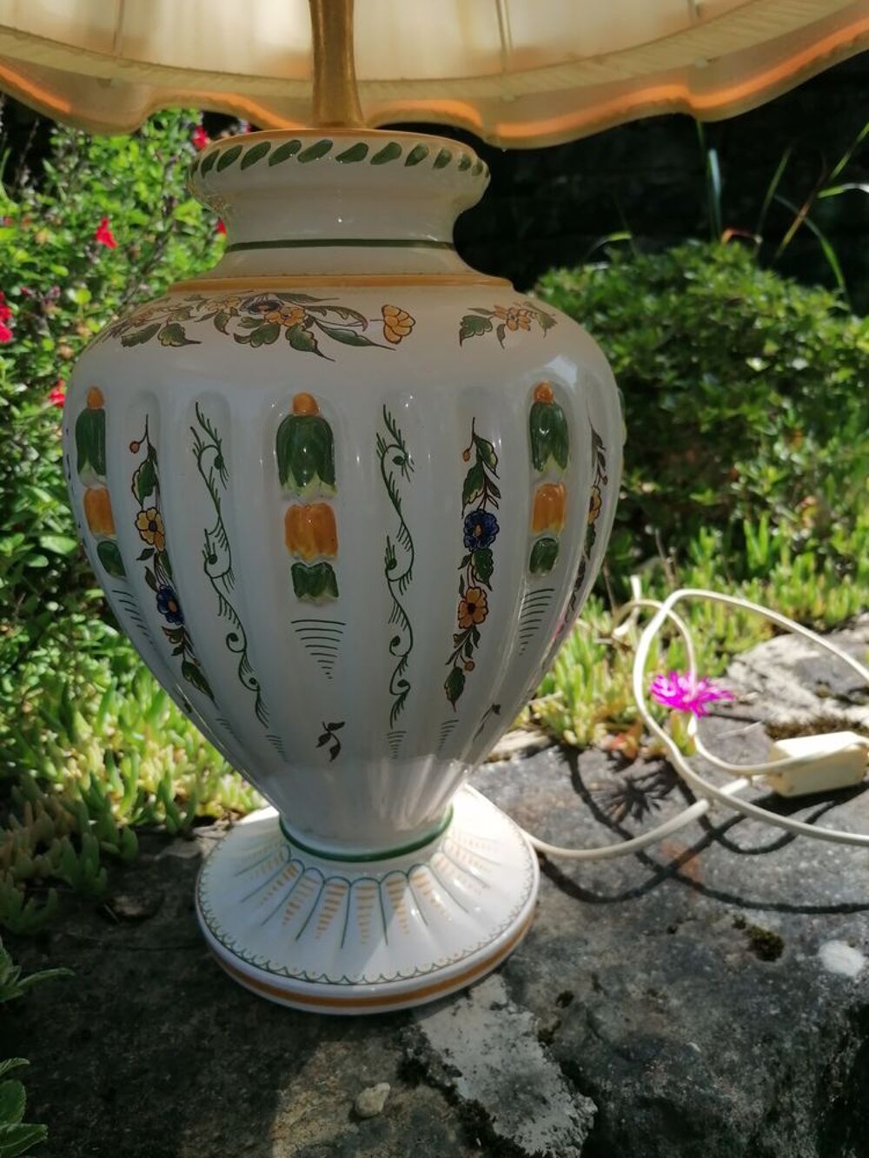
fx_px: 904
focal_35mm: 27
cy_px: 579
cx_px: 434
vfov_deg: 65.3
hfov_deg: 51.4
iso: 50
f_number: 1.8
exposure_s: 1/729
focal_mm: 4.75
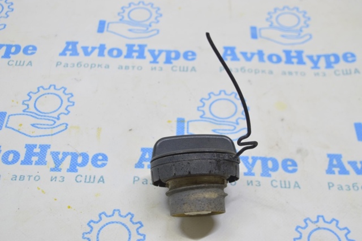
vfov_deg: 25.0
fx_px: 542
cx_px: 181
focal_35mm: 54
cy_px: 120
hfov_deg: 36.9
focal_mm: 36
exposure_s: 1/20
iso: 400
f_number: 5.6
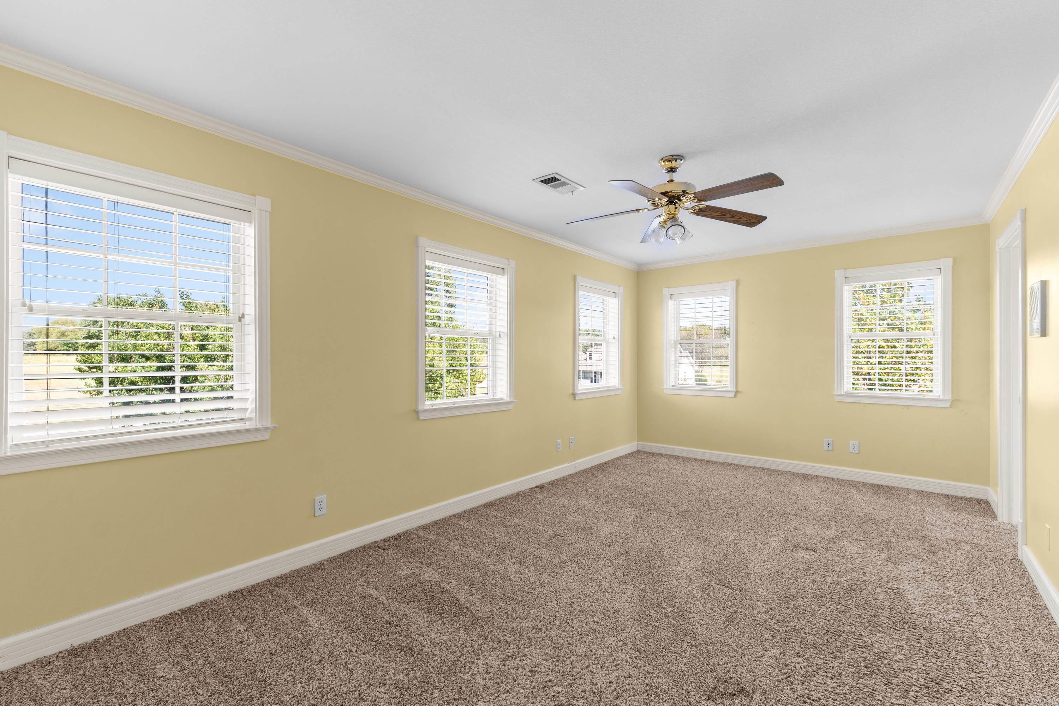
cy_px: 353
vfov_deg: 77.3
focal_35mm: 15
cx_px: 530
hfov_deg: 100.4
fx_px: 441
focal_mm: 10
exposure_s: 1/5
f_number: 9
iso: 200
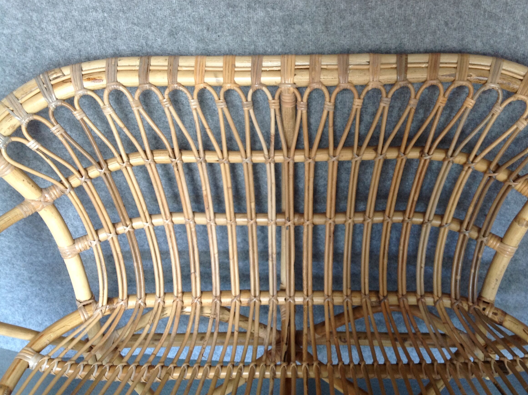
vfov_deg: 36.7
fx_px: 594
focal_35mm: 39
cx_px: 287
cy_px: 204
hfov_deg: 47.9
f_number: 2.4
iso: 100
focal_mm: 4.28
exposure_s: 1/15
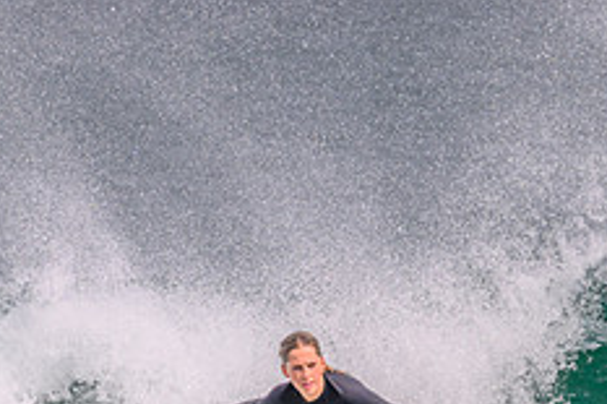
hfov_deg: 1.0
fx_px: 36225
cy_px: 498
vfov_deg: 0.6
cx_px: 408
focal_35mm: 2150
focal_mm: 800
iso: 1000
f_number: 11
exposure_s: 1/2000
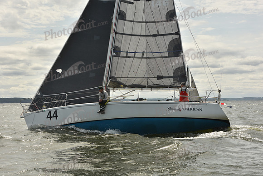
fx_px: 511
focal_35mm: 70
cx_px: 132
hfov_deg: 28.8
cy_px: 88
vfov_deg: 19.5
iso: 250
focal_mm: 70
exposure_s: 1/800
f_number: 10
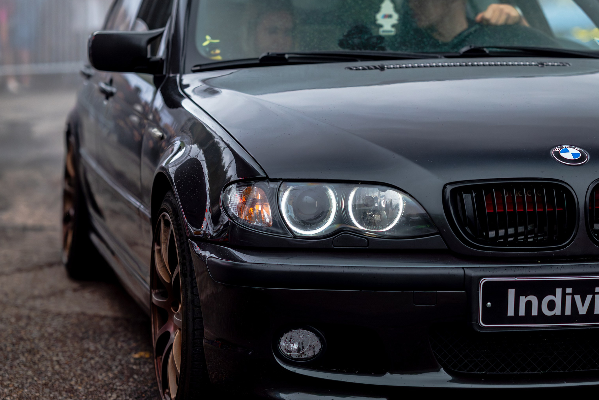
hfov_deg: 17.9
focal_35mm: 114
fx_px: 1897
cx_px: 325
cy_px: 207
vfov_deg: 12.0
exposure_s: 1/640
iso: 800
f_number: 2.2
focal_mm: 85
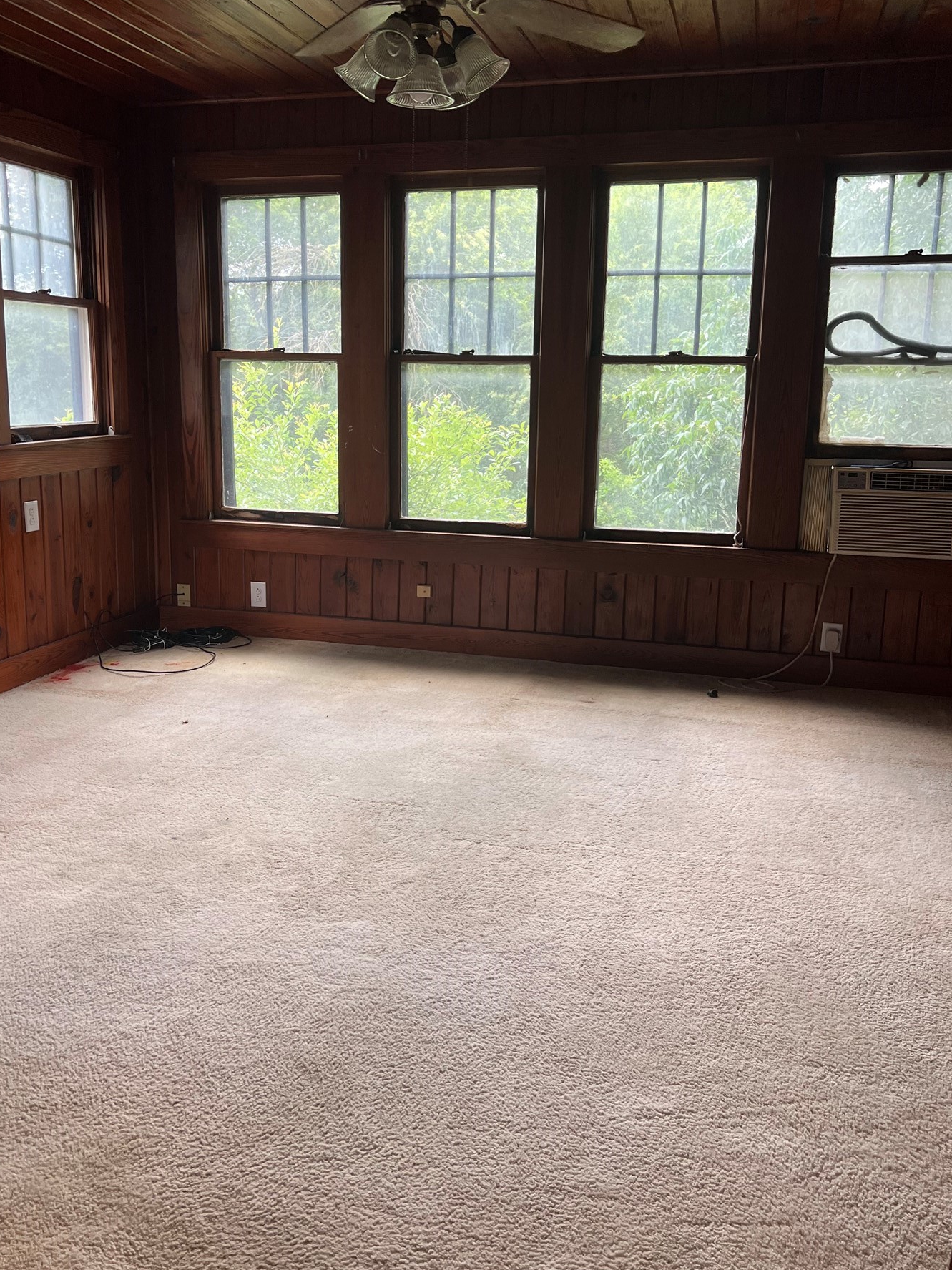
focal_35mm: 30
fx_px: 1100
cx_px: 450
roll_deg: -1.7
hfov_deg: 46.8
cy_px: 588
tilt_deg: -10.1
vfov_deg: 59.9
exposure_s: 1/121
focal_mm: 5.7
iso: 64
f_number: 1.5
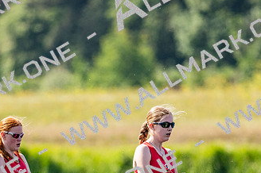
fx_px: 7677
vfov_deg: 1.3
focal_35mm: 1060
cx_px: 158
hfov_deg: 1.9
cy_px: 148
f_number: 4.5
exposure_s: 1/2500
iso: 280
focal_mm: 400
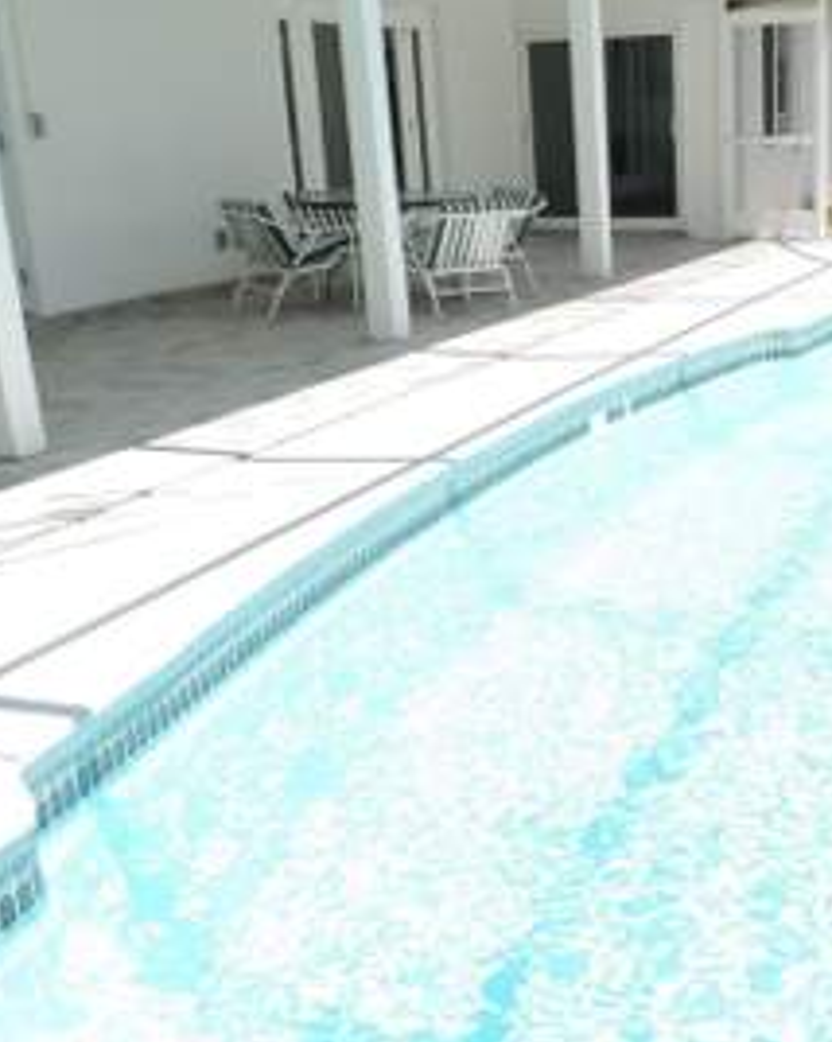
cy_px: 502
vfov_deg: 43.8
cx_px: 657
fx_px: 1294
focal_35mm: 42
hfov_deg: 34.6
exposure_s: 1/500
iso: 80
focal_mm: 4.3
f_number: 3
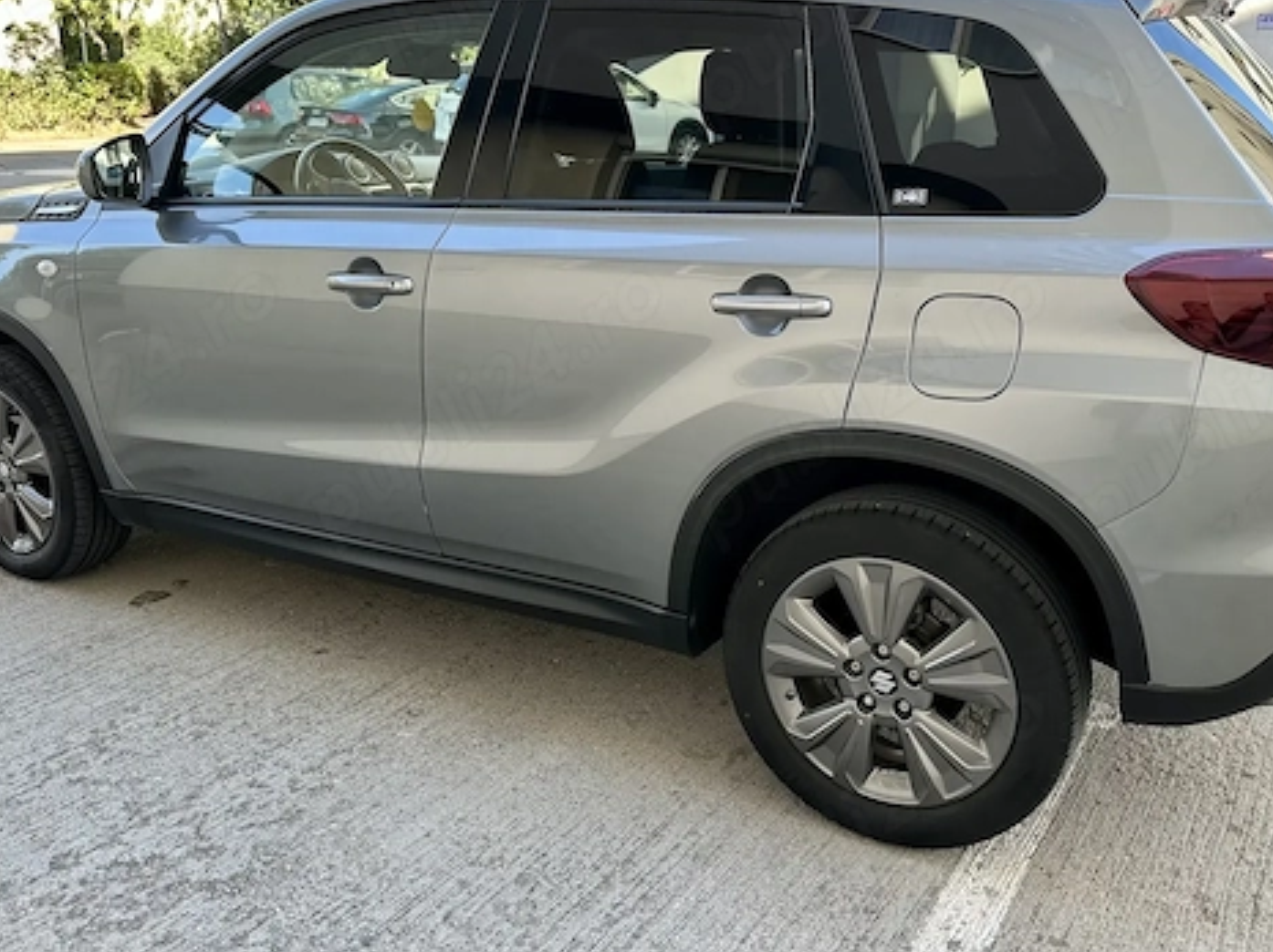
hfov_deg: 58.3
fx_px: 1139
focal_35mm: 31
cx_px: 676
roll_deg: +0.4
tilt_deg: -17.3
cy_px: 432
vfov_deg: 45.3
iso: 80
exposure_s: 1/333
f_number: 1.78
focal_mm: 6.86
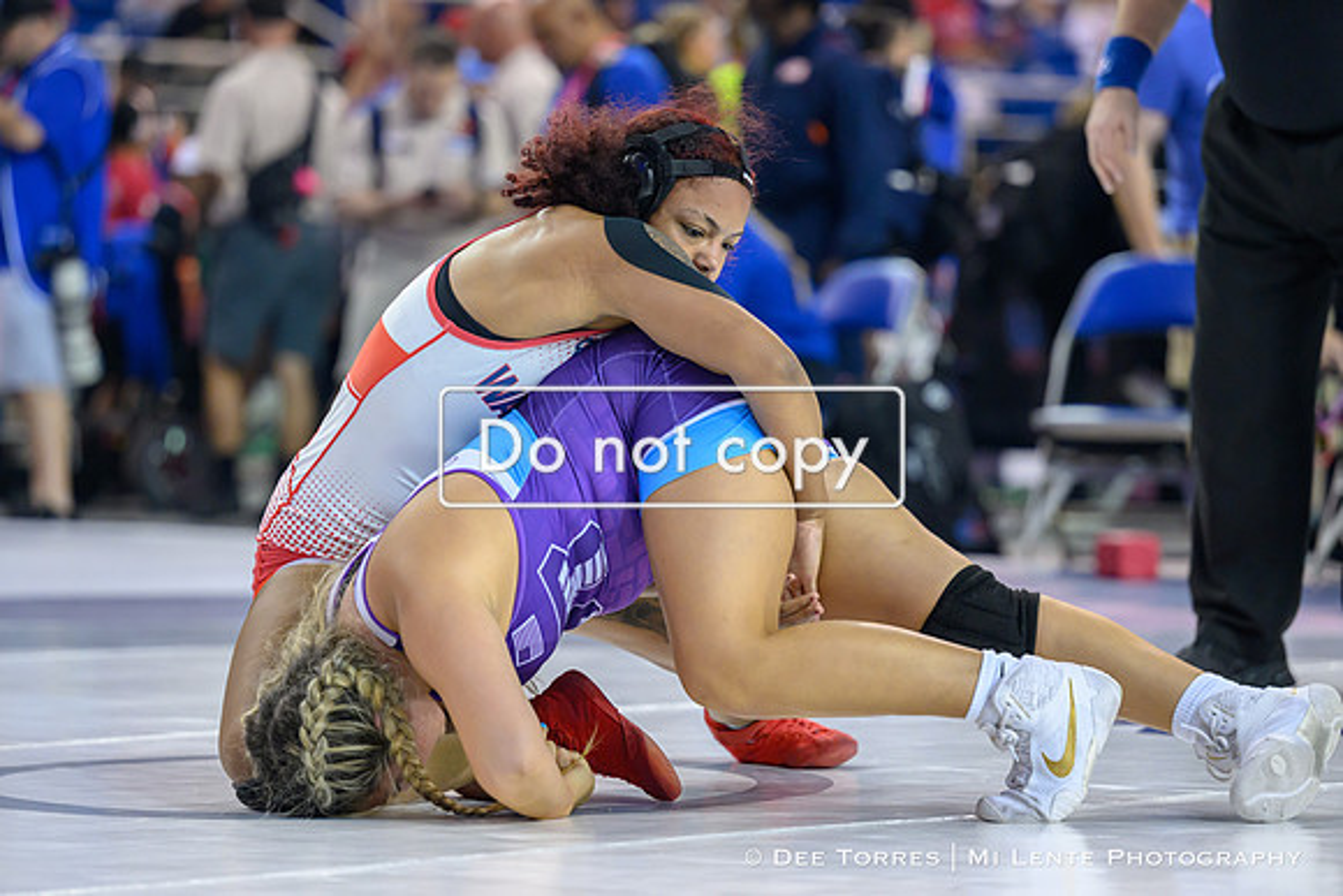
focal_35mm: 167
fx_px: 6231
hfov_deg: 12.3
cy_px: 458
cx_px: 602
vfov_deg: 8.2
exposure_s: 1/800
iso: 2200
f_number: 2.8
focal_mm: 140
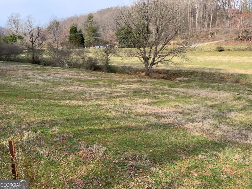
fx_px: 211
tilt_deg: -13.1
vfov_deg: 48.2
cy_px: 94
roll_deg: -0.9
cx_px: 126
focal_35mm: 29
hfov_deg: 61.7
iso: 16
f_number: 1.8
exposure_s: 1/457
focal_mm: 3
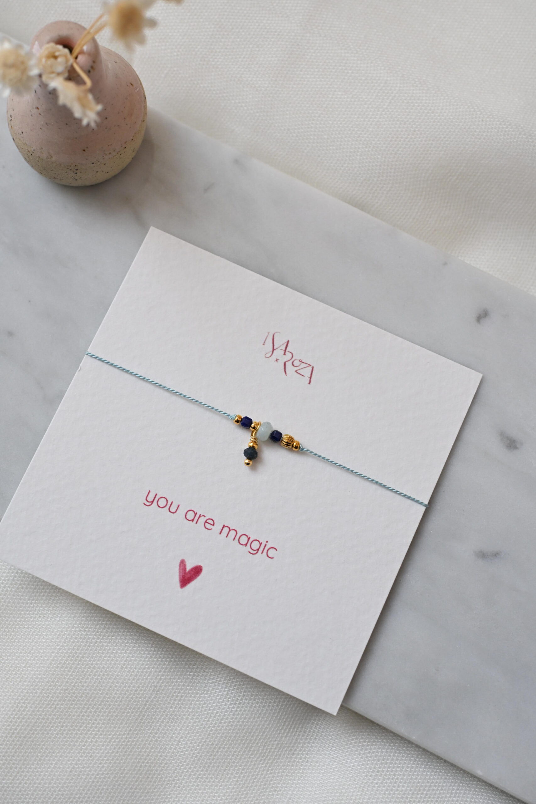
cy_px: 402
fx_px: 1172
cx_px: 268
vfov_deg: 37.8
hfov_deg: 25.8
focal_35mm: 52
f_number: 5.6
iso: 400
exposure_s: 1/125
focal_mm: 35
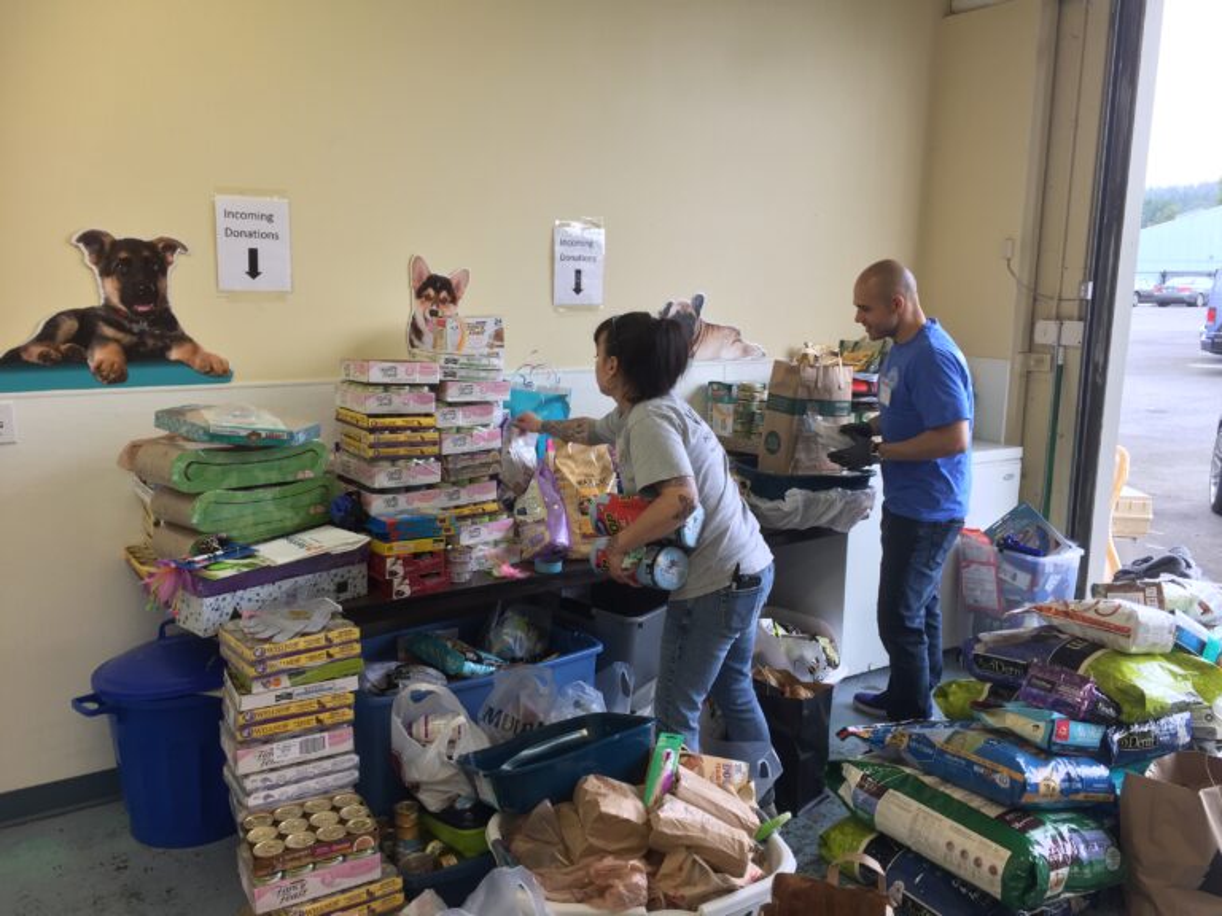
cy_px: 458
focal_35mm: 29
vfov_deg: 48.2
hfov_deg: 61.7
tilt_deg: -9.2
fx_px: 1024
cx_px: 611
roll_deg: -1.6
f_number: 2.2
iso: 32
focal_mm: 4.15
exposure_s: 1/40
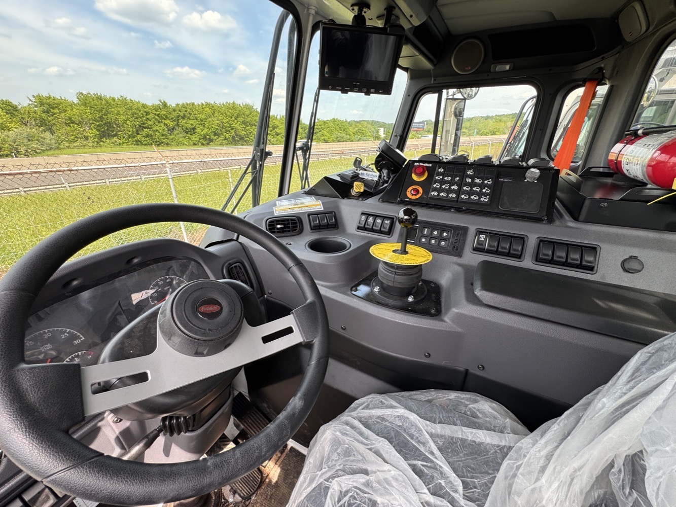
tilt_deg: -23.5
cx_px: 338
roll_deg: +0.1
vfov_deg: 85.7
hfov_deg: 102.1
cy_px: 254
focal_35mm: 14
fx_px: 273
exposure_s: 1/156
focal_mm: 2.22
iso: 40
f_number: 2.2
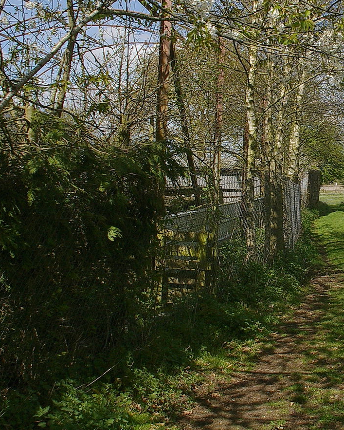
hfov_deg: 10.0
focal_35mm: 153
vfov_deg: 12.6
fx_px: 1946
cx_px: 328
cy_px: 168
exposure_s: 1/500
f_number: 9.5
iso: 200
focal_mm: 50
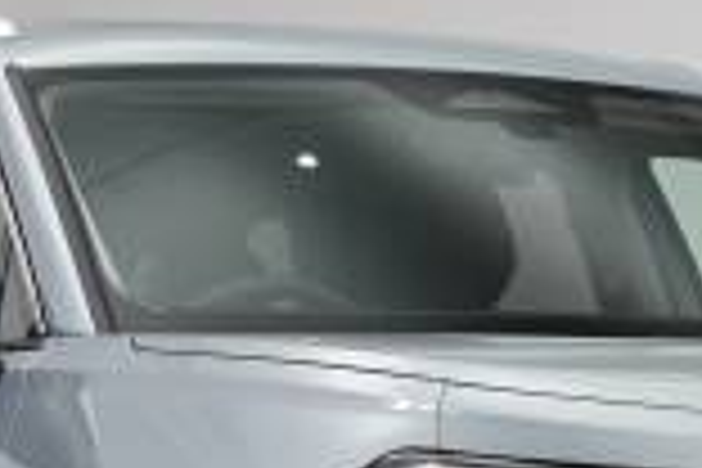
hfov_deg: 8.7
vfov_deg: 5.8
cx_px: 572
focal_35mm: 236
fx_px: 4603
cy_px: 576
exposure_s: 1/160
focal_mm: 57.5
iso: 1000
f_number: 4
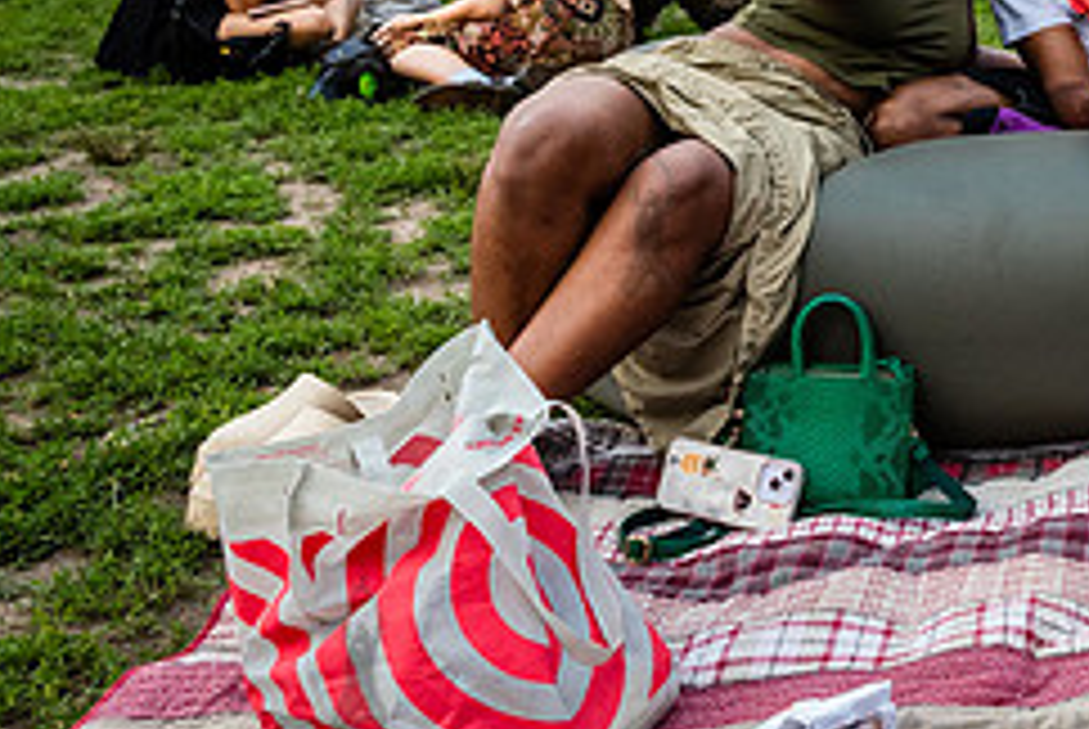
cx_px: 1228
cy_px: -2
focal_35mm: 58
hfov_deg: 30.4
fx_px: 1757
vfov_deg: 22.5
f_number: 4
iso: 2000
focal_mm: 24
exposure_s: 1/800
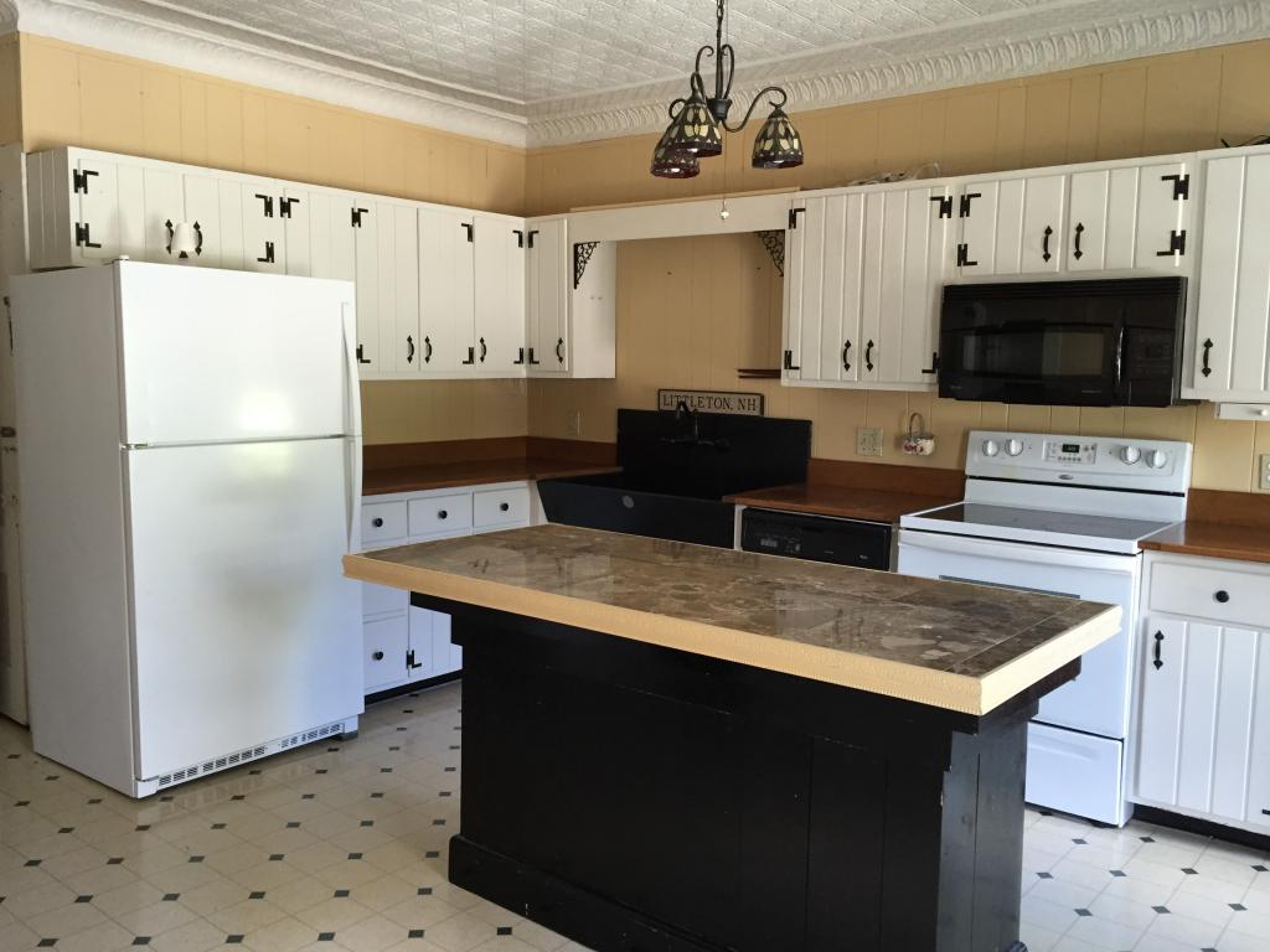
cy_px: 476
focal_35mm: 29
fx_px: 1064
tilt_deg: -6.4
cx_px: 635
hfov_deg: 61.7
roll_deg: -1.5
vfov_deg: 48.2
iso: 100
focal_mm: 4.15
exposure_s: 1/30
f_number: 2.2
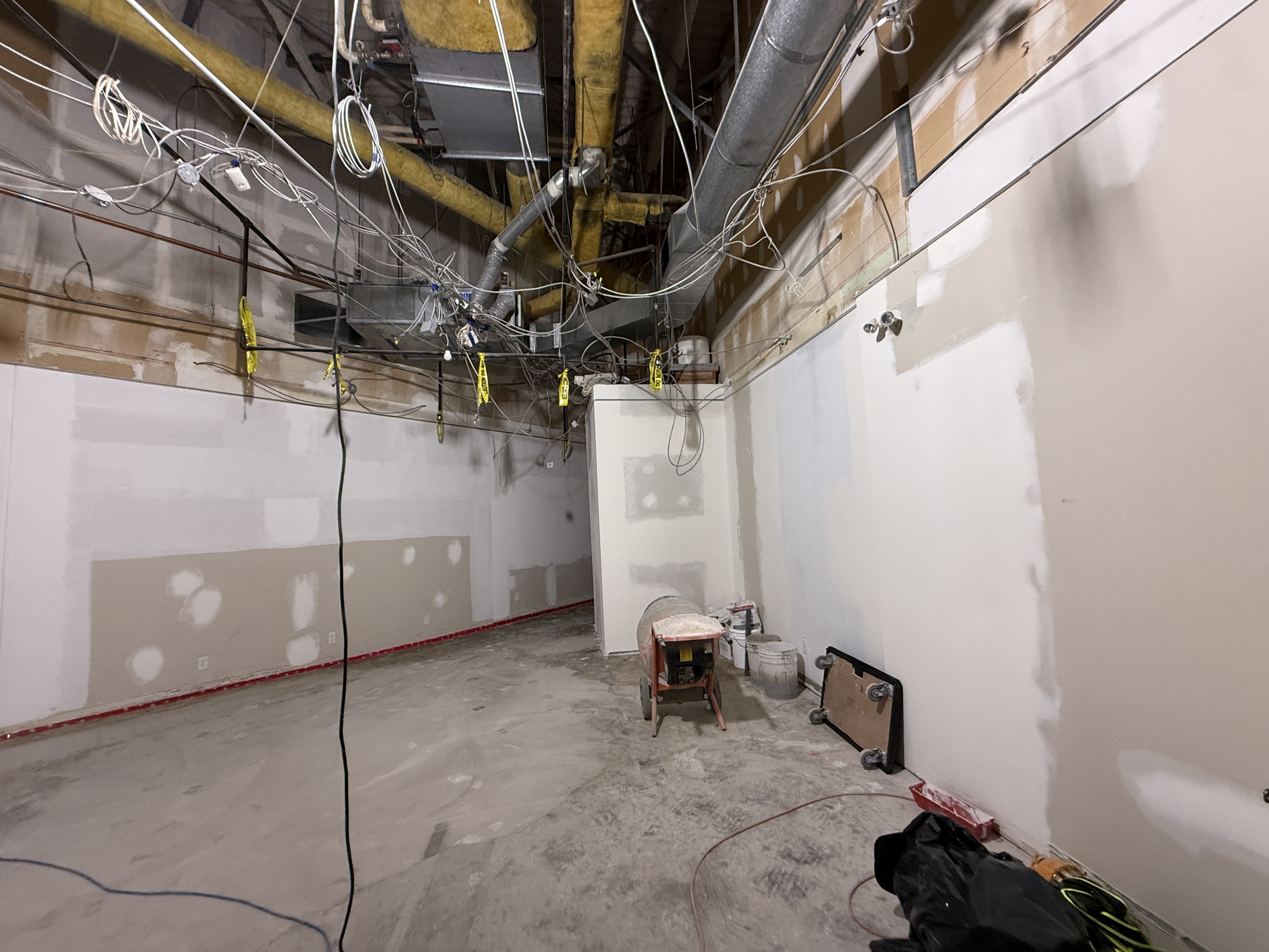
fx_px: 513
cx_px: 634
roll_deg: -0.5
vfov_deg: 85.7
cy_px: 476
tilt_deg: +0.7
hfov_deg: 102.1
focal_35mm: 14
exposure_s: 1/120
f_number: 2.2
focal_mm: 2.22
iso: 320
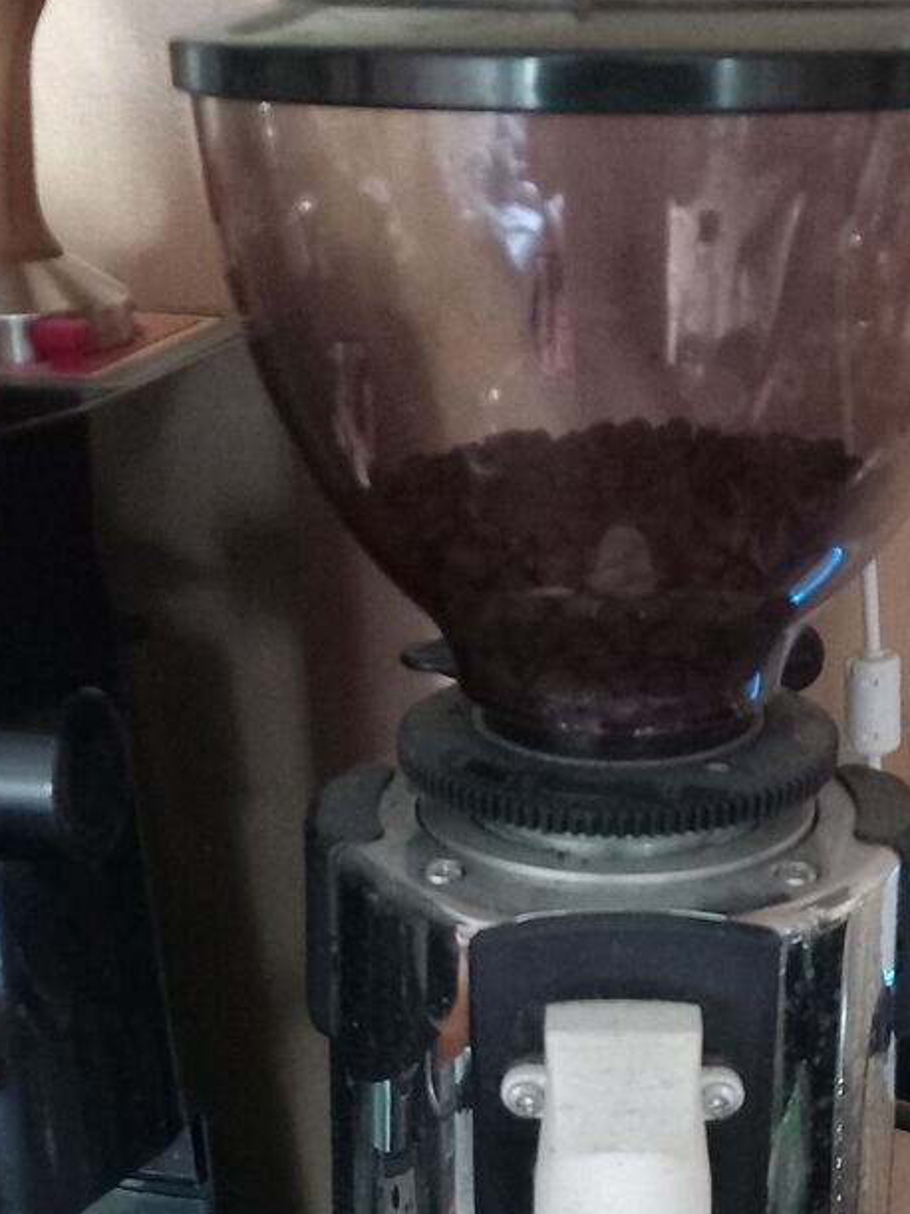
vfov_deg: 34.0
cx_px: 582
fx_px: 1858
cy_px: 1119
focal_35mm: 53
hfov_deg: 27.4
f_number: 1.8
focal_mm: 4
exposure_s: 1/14.3
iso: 1600
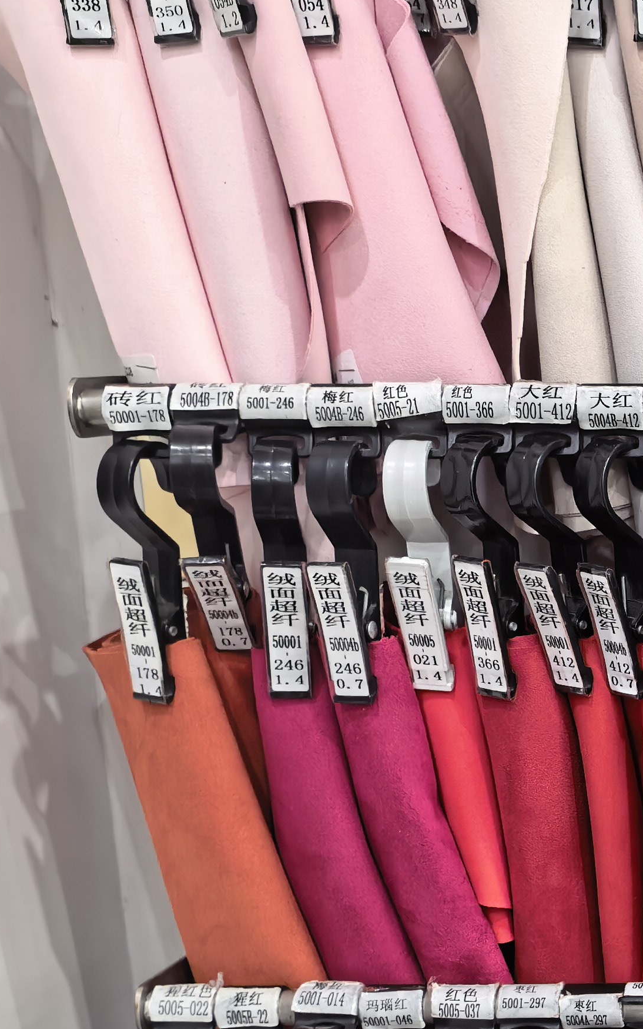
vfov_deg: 32.5
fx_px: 1739
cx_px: 1054
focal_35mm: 62
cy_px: 749
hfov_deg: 17.9
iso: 250
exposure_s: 1/50
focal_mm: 6.98
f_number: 2
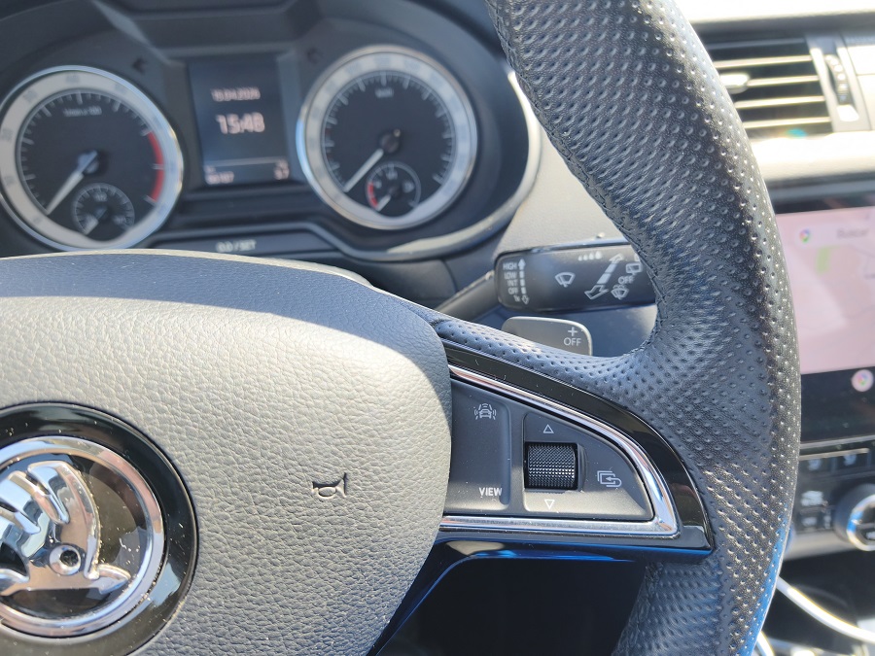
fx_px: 581
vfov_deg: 58.9
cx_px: 438
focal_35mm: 23
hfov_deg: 73.9
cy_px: 328
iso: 50
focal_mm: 5.35
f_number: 1.7
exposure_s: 1/256
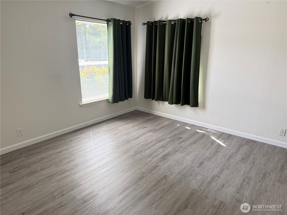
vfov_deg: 56.8
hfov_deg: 71.6
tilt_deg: -15.5
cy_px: 108
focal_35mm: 24
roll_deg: -1.3
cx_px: 144
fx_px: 199
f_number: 1.78
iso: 200
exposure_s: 1/132
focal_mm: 6.76
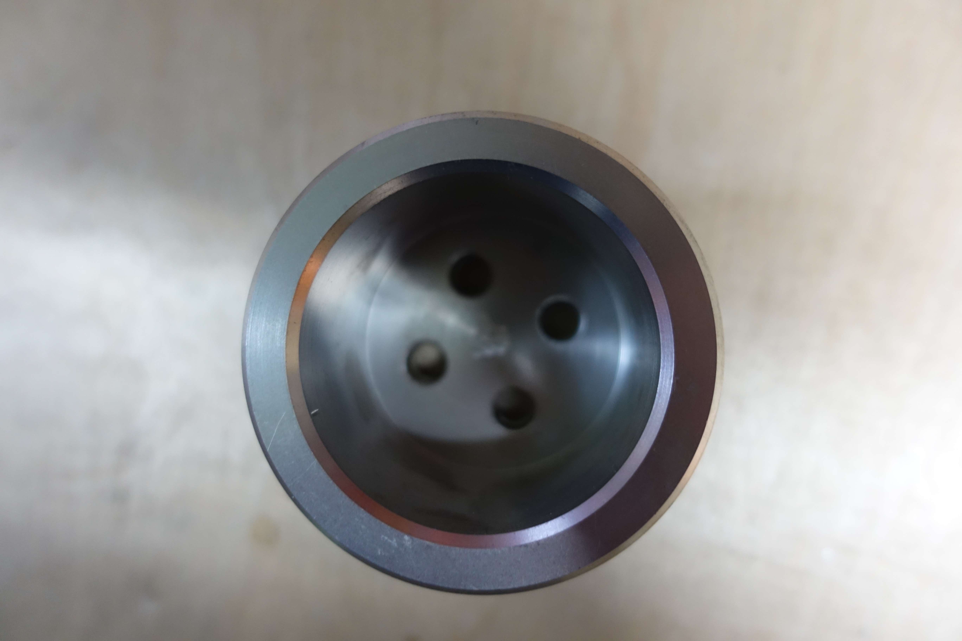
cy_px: 320
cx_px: 481
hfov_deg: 73.7
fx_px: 641
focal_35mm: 24
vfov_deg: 53.1
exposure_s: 1/30
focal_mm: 8.8
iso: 640
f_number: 1.8
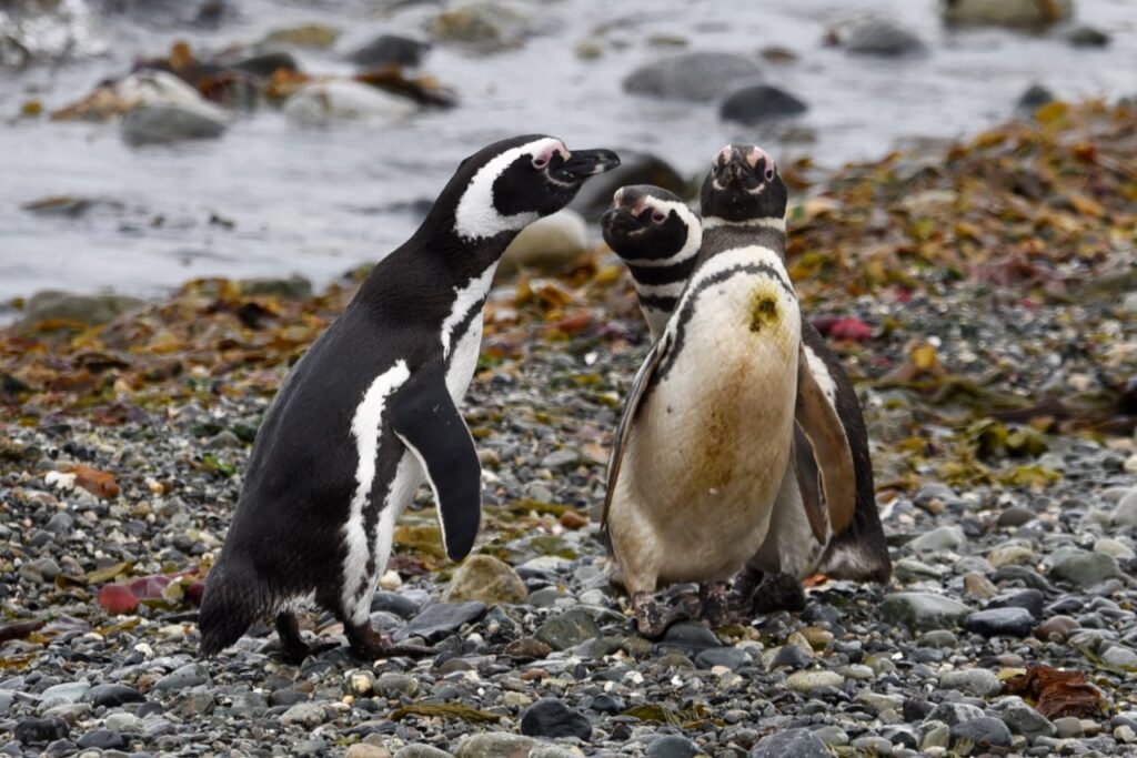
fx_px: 8844
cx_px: 568
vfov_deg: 4.9
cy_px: 379
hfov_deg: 7.4
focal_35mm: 280
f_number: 8
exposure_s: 1/320
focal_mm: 280
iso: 640
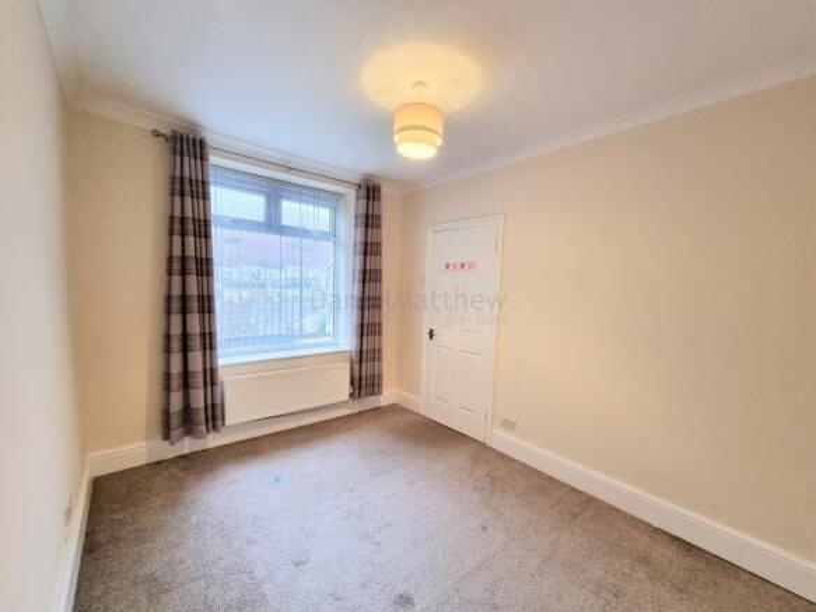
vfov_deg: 89.9
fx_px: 306
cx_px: 408
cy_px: 306
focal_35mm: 13
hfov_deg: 106.2
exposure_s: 1/50
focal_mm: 2.2
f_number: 2.2
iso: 320
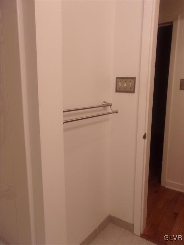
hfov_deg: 51.4
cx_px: 92
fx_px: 191
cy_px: 122
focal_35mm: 27
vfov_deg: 65.3
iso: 155
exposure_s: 1/34
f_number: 3
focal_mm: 4.9
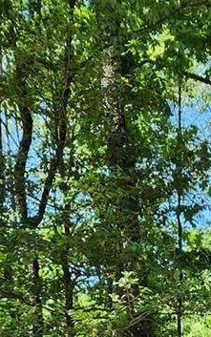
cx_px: 326
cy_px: 463
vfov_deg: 18.1
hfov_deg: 11.8
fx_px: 974
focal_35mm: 106
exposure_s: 1/375
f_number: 1.8
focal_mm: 5.4
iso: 20
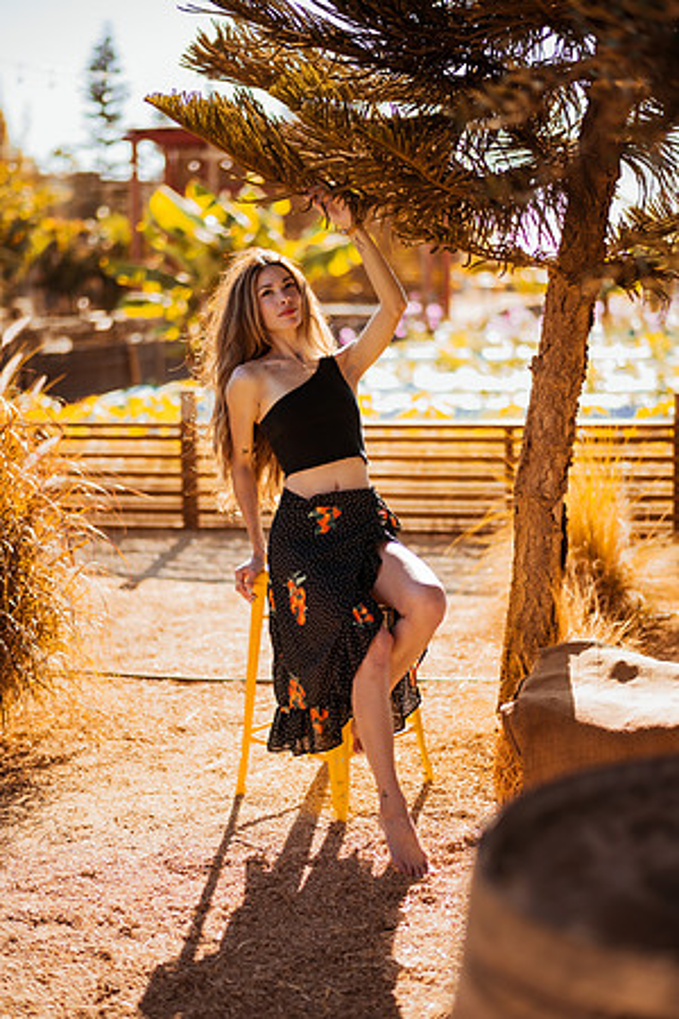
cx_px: 340
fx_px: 1641
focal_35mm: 58
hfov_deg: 23.4
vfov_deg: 34.5
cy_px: 510
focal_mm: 58
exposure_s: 1/1250
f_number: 1.4
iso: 50
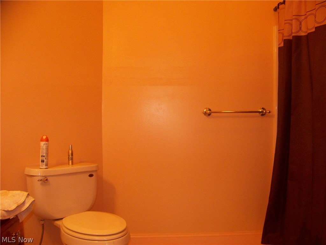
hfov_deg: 51.4
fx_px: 339
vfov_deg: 39.7
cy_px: 122
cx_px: 163
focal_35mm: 36
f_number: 2.8
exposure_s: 1/30
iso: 160
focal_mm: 5.85
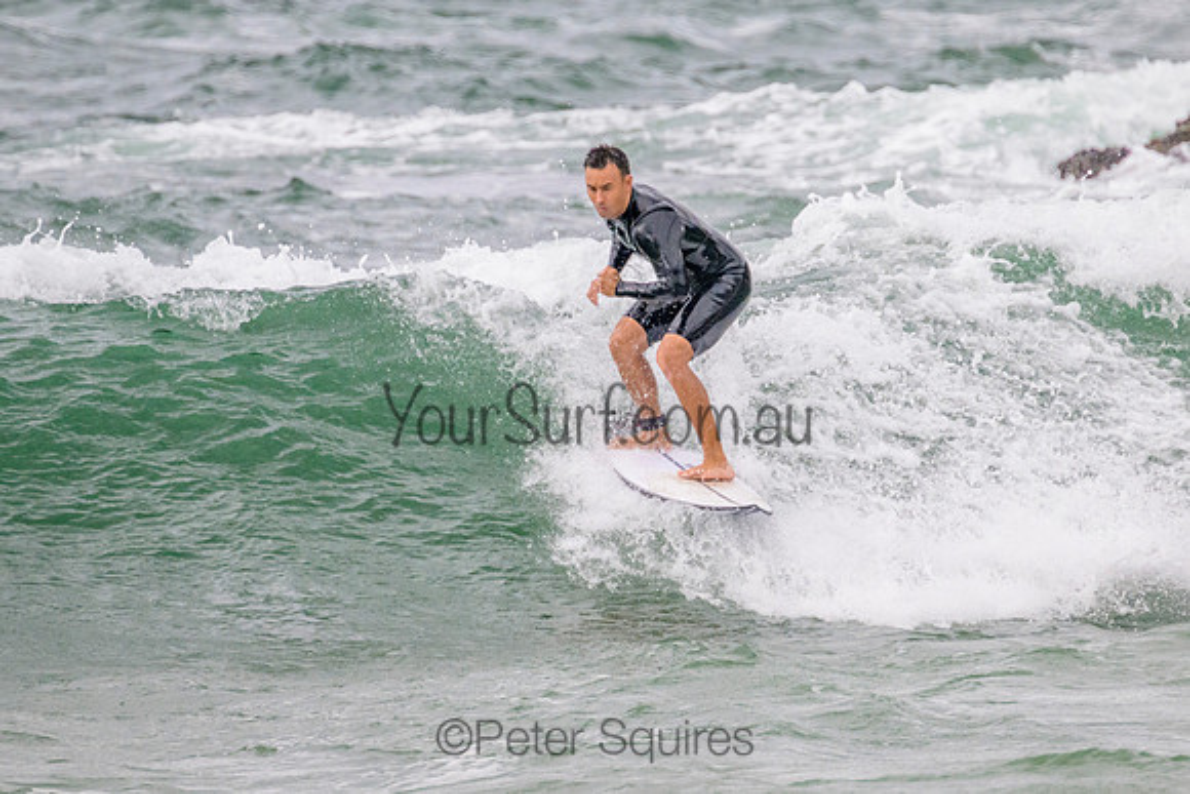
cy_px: 382
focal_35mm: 1087
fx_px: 35952
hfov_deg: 1.9
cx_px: 669
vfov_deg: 1.3
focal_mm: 800
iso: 2000
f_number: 11
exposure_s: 1/2000
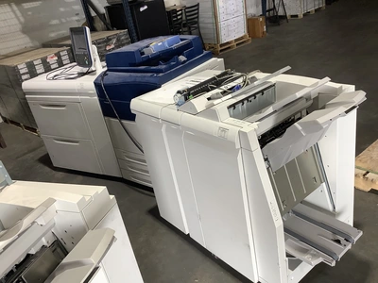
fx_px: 339
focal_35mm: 31
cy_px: 142
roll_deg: +10.6
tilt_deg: -25.5
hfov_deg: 58.4
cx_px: 189
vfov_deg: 45.4
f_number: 2.4
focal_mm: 3.3
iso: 100
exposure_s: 1/60
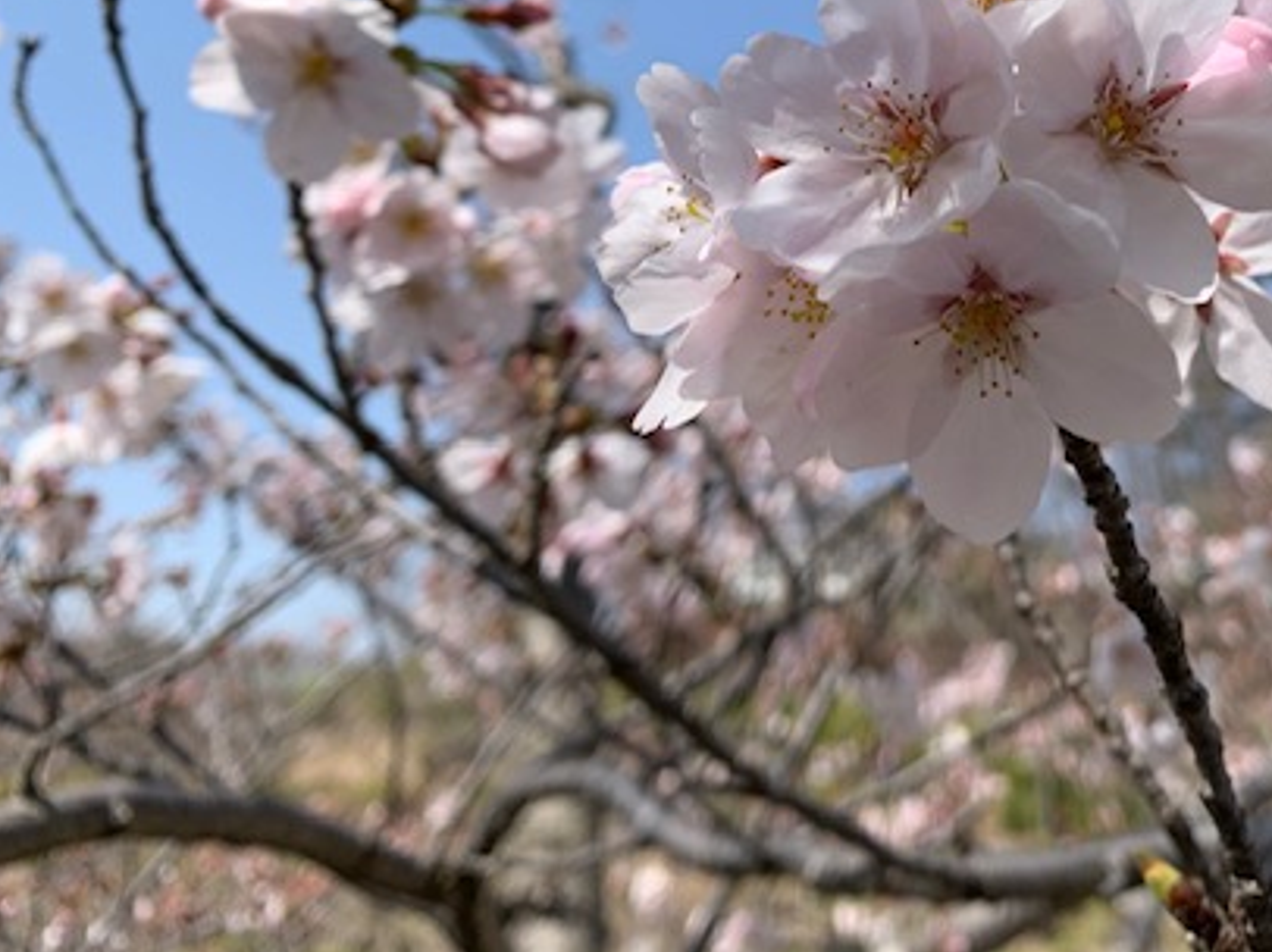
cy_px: 207
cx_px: 940
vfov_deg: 34.2
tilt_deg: +21.0
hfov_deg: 44.4
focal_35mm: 41
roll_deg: -3.2
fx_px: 1506
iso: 25
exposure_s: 1/1779
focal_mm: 4.25
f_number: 1.8
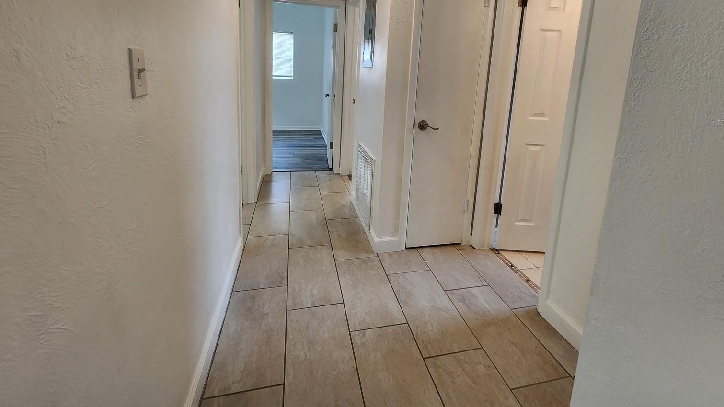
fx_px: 288
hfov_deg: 103.0
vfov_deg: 67.7
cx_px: 374
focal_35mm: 15
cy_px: 122
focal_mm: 2.2
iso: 250
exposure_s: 1/60
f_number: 2.2
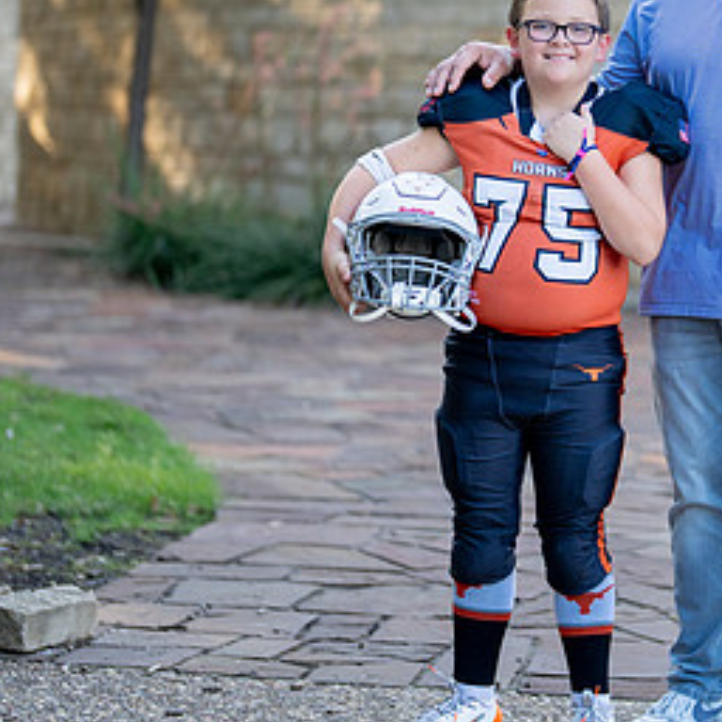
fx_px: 3091
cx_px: 657
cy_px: 231
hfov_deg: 13.2
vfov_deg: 13.3
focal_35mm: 131
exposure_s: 1/1600
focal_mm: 50
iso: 200
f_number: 1.2
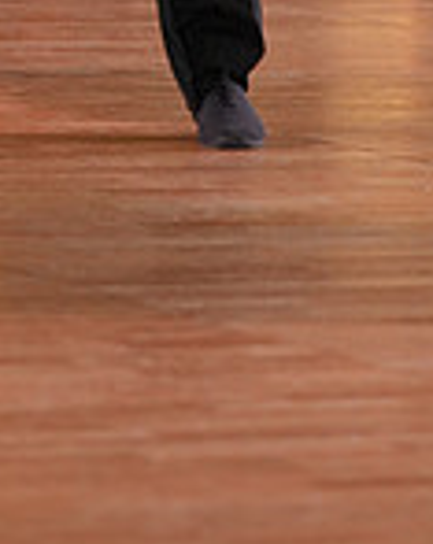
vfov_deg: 4.8
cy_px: -389
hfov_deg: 3.8
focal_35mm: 401
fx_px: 6444
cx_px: 120
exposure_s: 1/500
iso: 1250
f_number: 2.8
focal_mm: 108
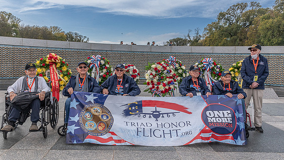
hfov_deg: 62.6
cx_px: 134
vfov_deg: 37.8
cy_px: 86
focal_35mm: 31
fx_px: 233
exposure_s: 1/250
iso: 500
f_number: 18
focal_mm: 27
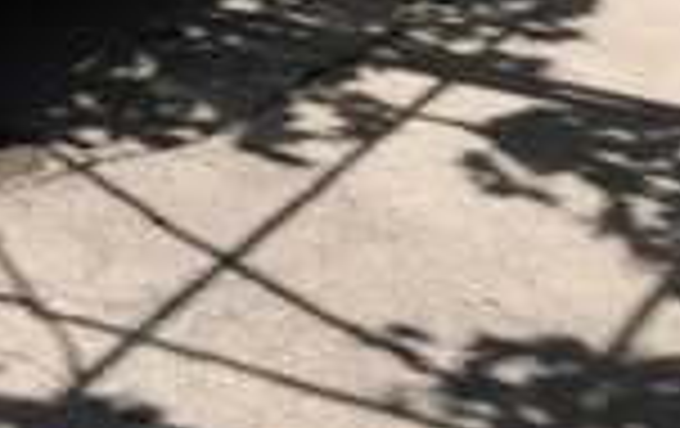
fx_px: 2488
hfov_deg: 14.8
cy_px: -408
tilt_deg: -9.8
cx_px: -248
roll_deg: -1.2
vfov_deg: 9.3
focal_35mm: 134
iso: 32
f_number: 2.2
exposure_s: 1/2564
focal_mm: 4.15
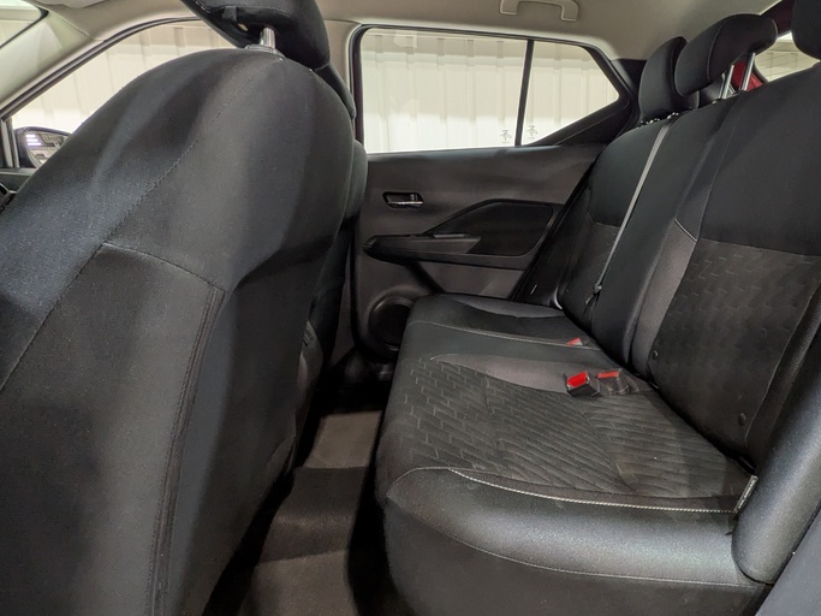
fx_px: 498
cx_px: 519
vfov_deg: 63.4
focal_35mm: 21
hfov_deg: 77.4
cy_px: 297
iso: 73
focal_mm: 1.83
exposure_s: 1/24
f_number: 2.2
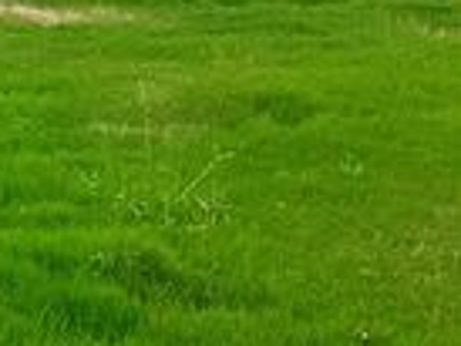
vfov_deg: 13.1
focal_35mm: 106
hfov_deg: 15.7
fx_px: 1413
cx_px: -377
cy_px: -193
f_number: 1.8
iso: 25
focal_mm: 3
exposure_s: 1/1279
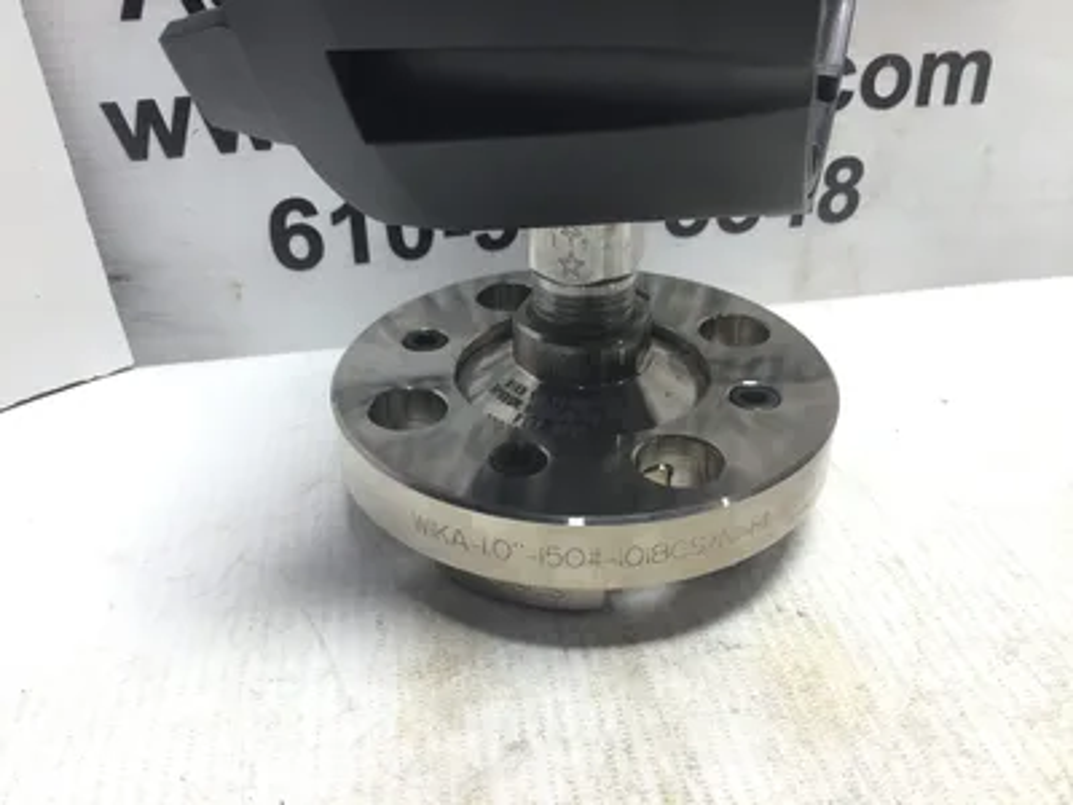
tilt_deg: -31.5
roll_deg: -0.3
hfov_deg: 58.4
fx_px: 961
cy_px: 402
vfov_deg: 45.4
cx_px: 536
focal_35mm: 31
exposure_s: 1/120
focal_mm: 3.3
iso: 40
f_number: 2.4
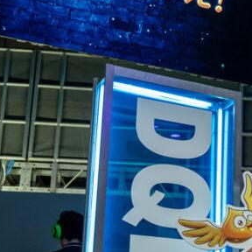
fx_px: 758
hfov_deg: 18.2
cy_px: 186
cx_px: 281
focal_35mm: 92
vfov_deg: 18.8
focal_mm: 25
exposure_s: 1/100
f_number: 4
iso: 1000
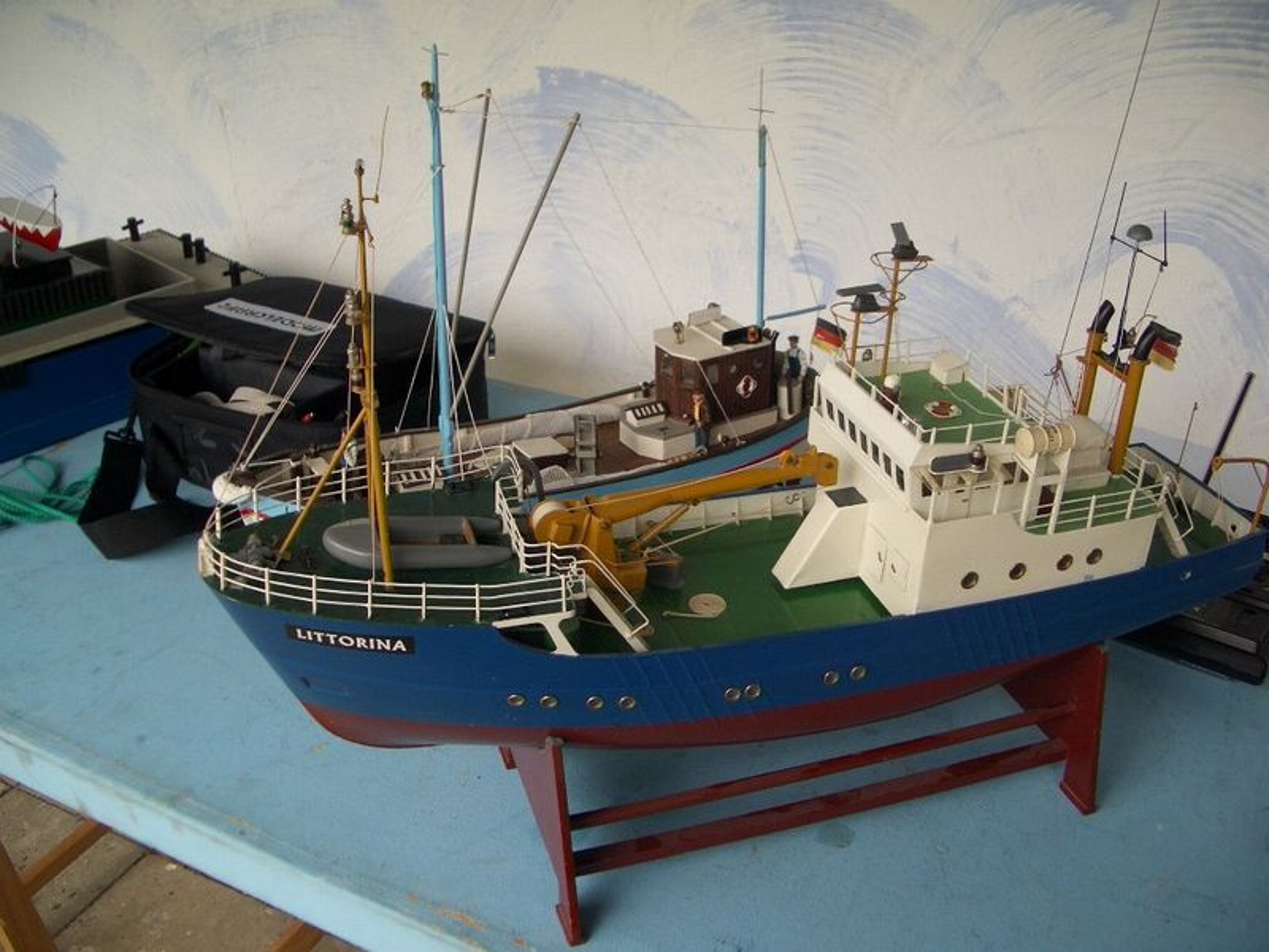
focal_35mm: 35
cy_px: 476
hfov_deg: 52.6
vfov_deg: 40.7
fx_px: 1283
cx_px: 634
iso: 50
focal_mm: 5.8
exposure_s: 1/160
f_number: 2.6
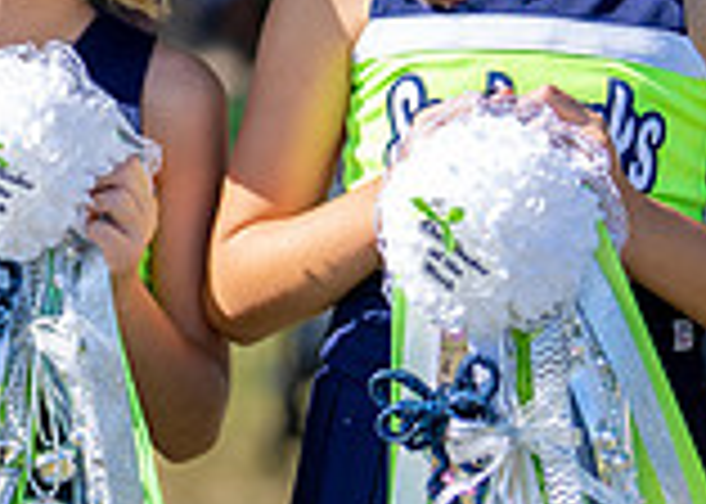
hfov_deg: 9.3
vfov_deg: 6.7
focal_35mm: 216
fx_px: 4329
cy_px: 173
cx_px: 96
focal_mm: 50
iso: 250
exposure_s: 1/16000
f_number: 1.2
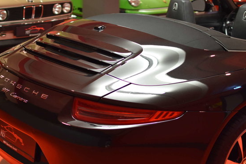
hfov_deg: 27.8
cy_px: 110
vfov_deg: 18.7
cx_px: 101
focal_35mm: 73
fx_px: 497
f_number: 1.8
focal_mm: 35
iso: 1000
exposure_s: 1/60
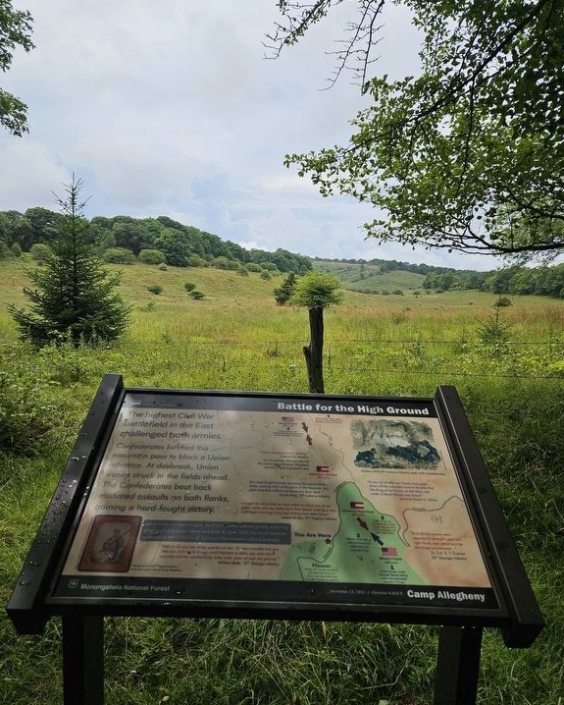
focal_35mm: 25
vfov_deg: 68.1
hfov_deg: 56.8
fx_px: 521
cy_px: 345
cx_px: 290
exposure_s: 1/2027
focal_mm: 5.4
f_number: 1.8
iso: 25
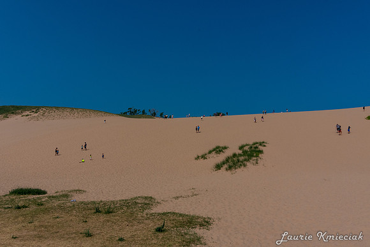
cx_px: 185
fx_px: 308
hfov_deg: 61.9
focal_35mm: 30
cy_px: 124
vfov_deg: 43.6
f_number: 11
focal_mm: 20
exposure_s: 1/1000
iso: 360
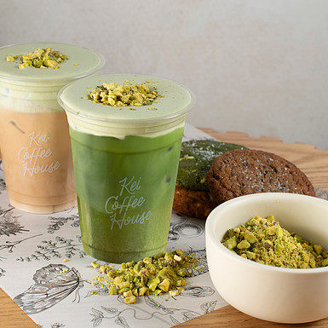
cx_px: 132
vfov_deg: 21.9
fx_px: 847
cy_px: 195
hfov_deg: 21.9
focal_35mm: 79
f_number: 7.1
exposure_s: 1/160
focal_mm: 50
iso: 64
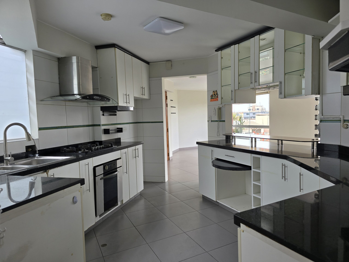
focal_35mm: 23
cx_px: 174
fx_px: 232
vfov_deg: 58.9
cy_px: 131
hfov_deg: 73.9
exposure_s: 1/180
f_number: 1.7
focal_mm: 6.3
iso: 32
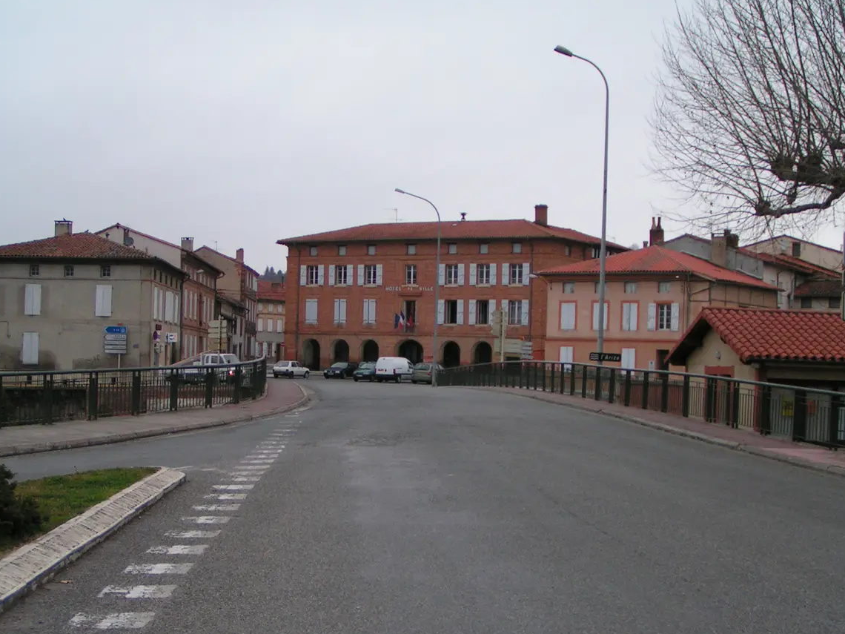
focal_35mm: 55
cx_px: 434
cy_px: 329
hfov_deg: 34.9
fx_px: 1343
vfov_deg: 26.6
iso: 100
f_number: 2.8
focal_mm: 7.6
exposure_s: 1/50
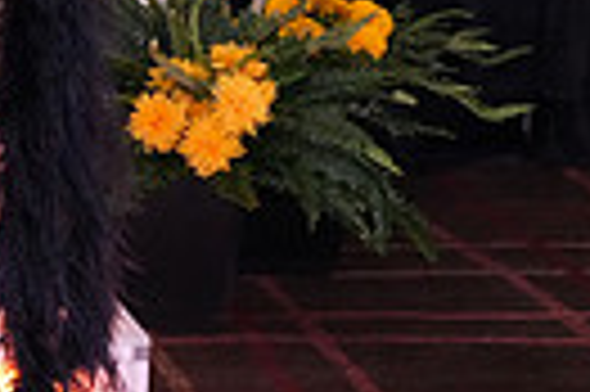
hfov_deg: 11.9
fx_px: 2537
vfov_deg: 8.7
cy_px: -61
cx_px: -581
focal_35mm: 155
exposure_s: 1/250
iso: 8000
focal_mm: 35
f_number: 8
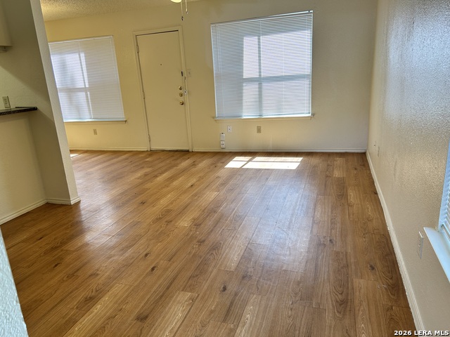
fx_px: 338
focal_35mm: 26
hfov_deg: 67.3
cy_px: 168
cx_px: 225
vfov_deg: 53.1
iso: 80
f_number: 1.5
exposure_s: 1/120
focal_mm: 5.7
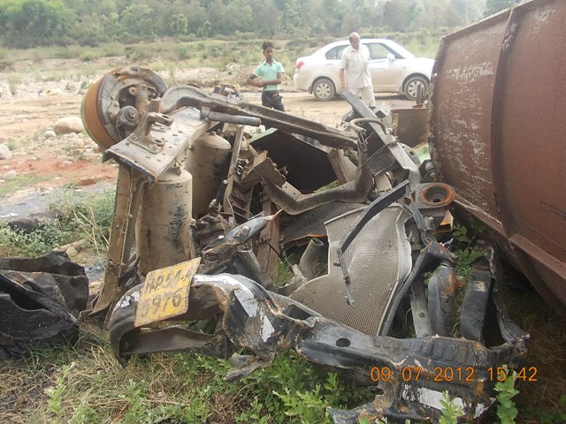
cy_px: 212
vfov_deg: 49.7
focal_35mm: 28
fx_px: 458
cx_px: 283
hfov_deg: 63.4
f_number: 2.7
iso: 80
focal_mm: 4
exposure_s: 1/400
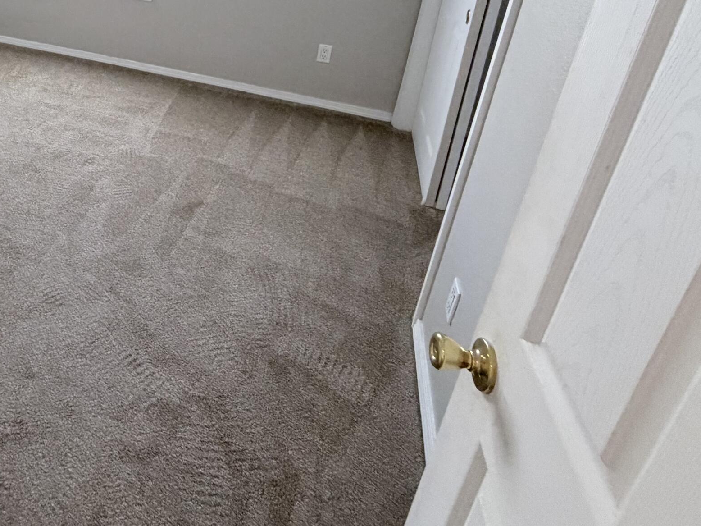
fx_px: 547
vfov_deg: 45.7
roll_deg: +0.0
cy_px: 39
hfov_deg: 54.4
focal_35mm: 27
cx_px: 36
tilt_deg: -19.6
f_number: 2.2
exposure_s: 1/60
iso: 320
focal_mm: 2.22
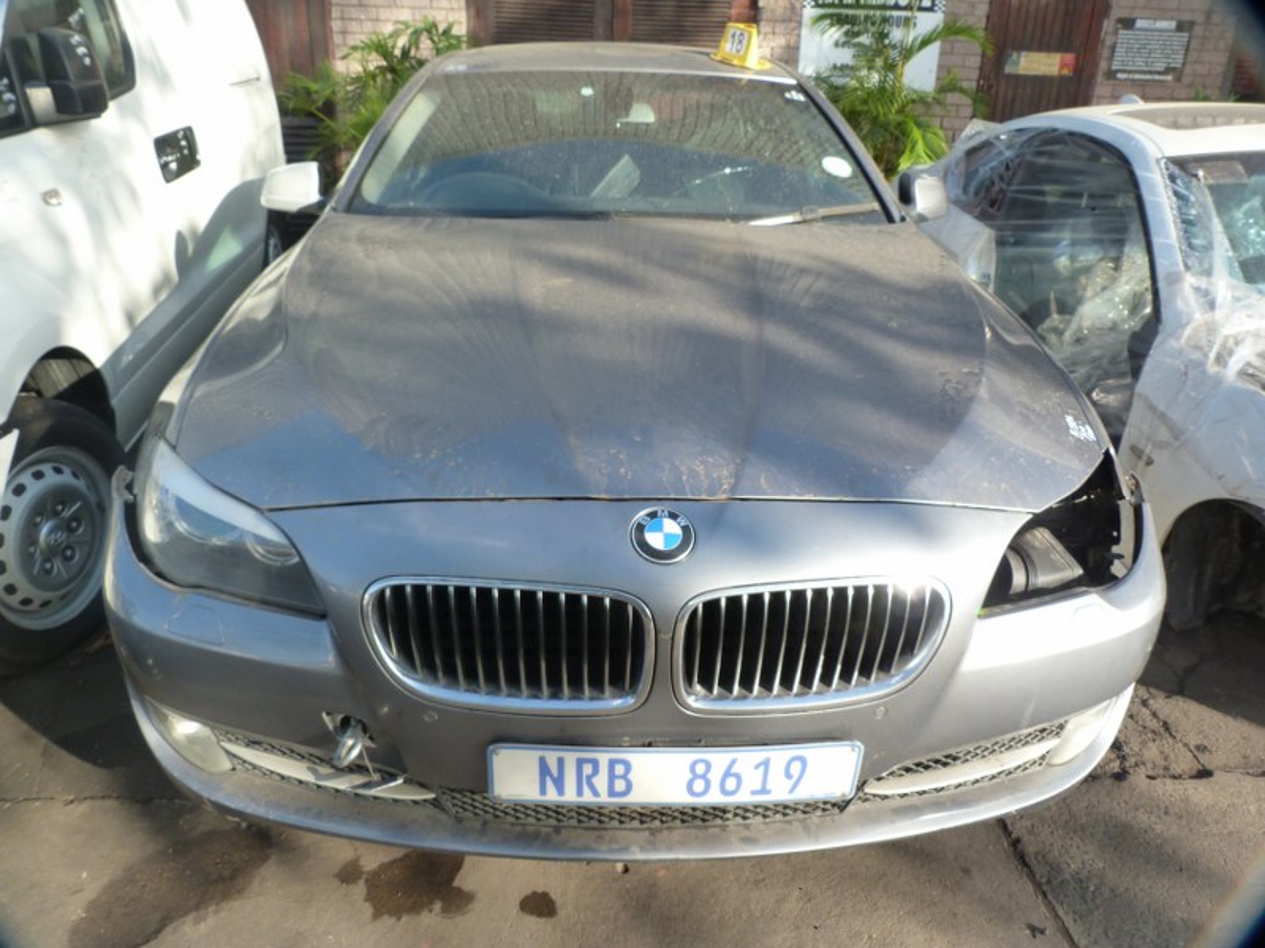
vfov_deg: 54.9
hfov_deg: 69.4
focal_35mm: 25
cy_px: 474
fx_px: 914
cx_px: 632
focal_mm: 4.5
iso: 125
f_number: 4
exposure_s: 1/125
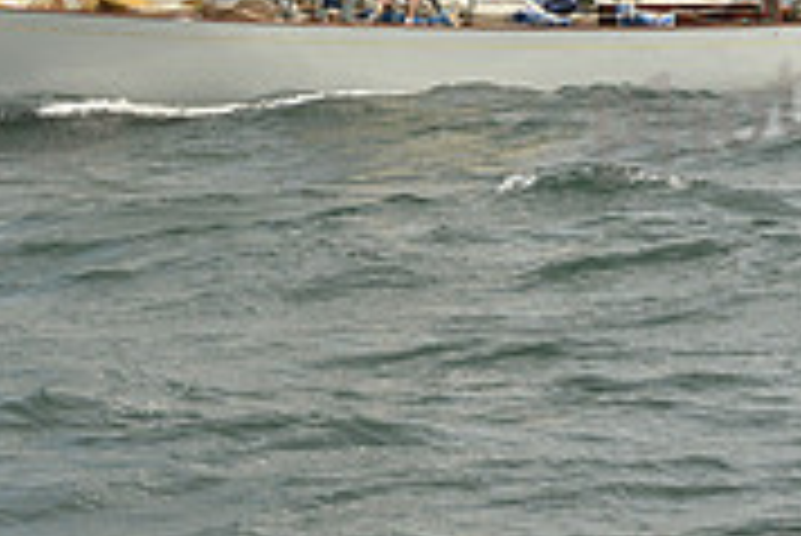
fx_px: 5077
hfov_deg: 9.0
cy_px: -101
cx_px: 356
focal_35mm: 228
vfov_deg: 6.0
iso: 400
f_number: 11
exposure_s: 1/1250
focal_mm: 70
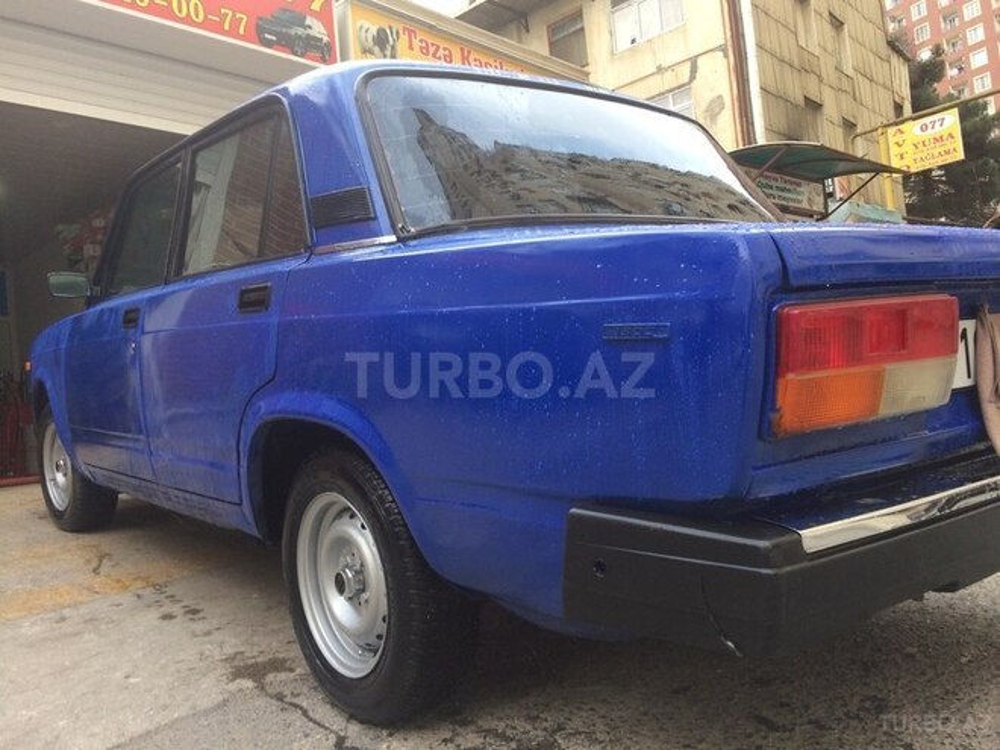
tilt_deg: +4.5
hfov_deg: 61.7
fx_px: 838
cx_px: 500
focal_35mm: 29
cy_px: 375
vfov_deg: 48.2
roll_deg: +5.7
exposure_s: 1/100
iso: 64
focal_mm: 4.15
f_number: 2.2
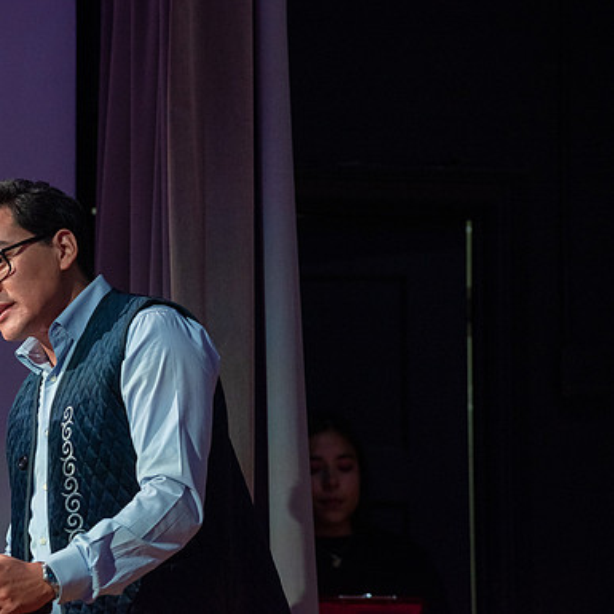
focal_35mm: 257
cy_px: 307
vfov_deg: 6.8
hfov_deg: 6.8
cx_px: 155
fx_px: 5157
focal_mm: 200
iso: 2000
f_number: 4
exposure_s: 1/250
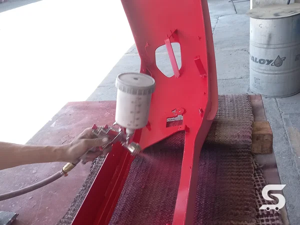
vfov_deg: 54.9
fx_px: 217
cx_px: 150
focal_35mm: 25
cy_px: 112
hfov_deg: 69.4
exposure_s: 1/100
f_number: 2
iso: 40
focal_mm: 4.6
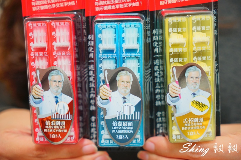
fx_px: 435
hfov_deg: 31.0
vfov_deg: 20.9
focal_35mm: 65
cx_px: 120
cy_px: 80
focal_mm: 65
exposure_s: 1/15
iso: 800
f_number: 4
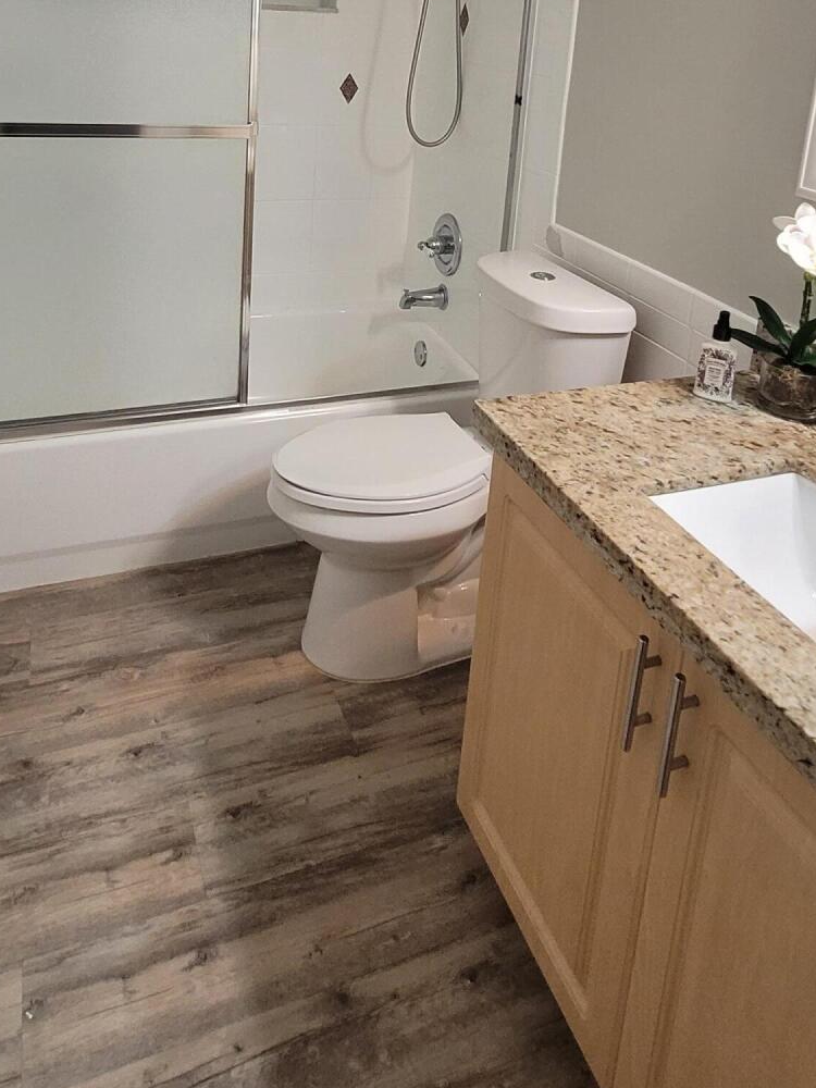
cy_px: 183
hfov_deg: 53.0
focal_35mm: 26
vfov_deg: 60.5
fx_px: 817
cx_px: 390
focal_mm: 1.74
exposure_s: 1/60
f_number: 2.2
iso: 250
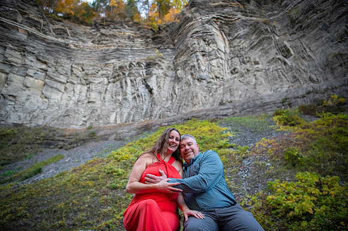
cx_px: 174
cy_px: 116
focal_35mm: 24
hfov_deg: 73.8
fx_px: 232
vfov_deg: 53.1
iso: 640
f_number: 2.8
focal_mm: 24
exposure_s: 1/320
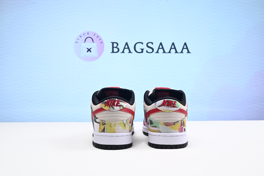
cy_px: 88
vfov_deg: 36.0
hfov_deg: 51.9
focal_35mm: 37
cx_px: 132
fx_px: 271
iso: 100
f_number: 16
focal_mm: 37
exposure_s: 1/2
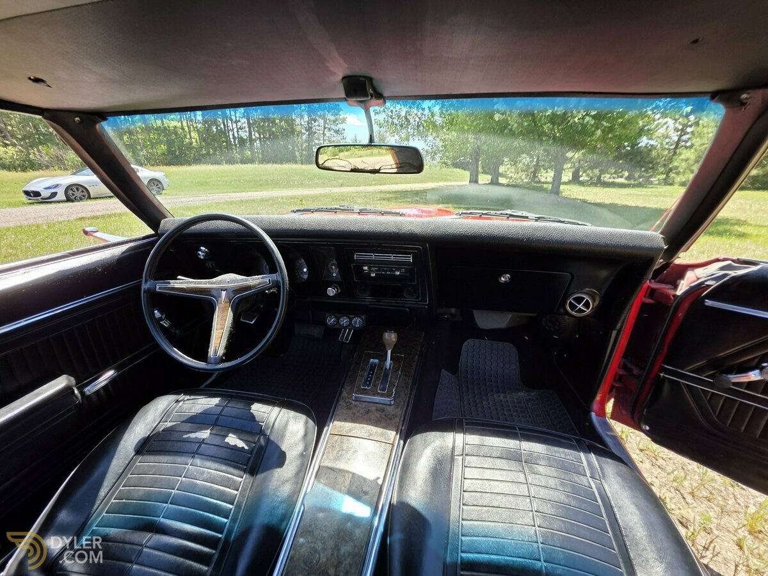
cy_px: 288
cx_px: 384
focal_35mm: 13
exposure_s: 1/120
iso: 20
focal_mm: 2.2
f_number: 1.9
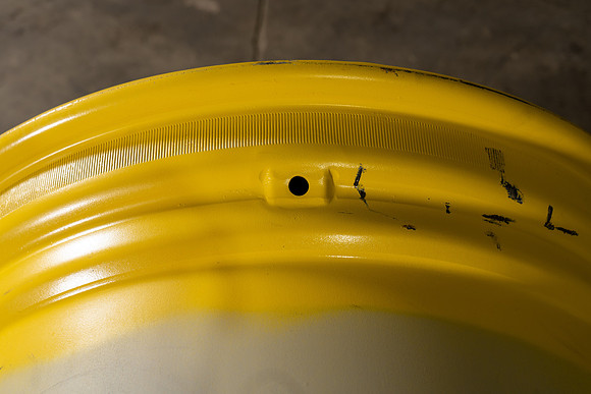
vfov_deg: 27.5
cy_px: 197
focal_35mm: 49
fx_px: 805
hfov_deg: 40.3
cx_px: 296
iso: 500
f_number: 5.6
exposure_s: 1/100
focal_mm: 49
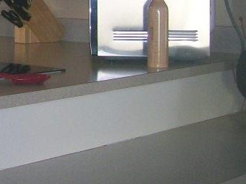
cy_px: -34
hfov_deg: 16.3
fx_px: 781
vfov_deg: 13.1
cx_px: -127
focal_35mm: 110
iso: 140
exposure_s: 1/64
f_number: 2.7
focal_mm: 6
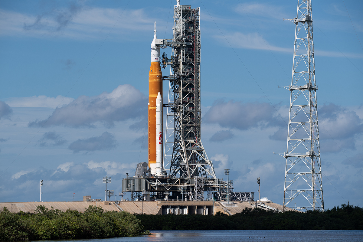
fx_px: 1916
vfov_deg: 7.2
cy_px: 121
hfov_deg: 10.8
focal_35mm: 190
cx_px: 182
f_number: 5.6
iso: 100
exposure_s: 1/2000
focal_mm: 190
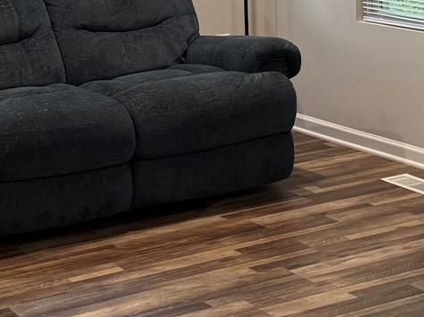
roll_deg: +2.9
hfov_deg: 18.8
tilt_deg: -6.8
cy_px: -18
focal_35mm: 104
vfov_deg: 13.9
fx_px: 1273
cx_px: 128
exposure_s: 1/60
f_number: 1.78
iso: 160
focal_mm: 6.76
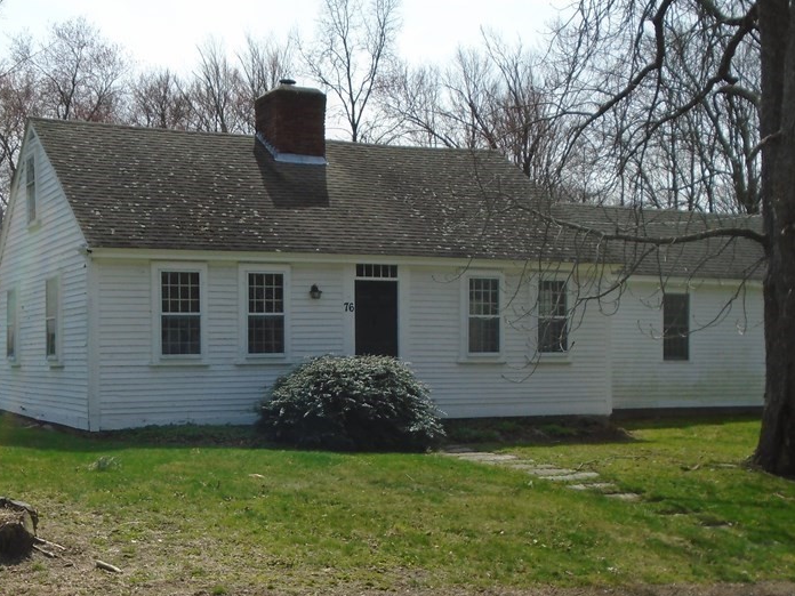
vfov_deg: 27.3
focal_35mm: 53
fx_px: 1217
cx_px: 276
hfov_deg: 35.9
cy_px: 401
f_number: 3.8
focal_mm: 6.4
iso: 100
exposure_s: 1/800
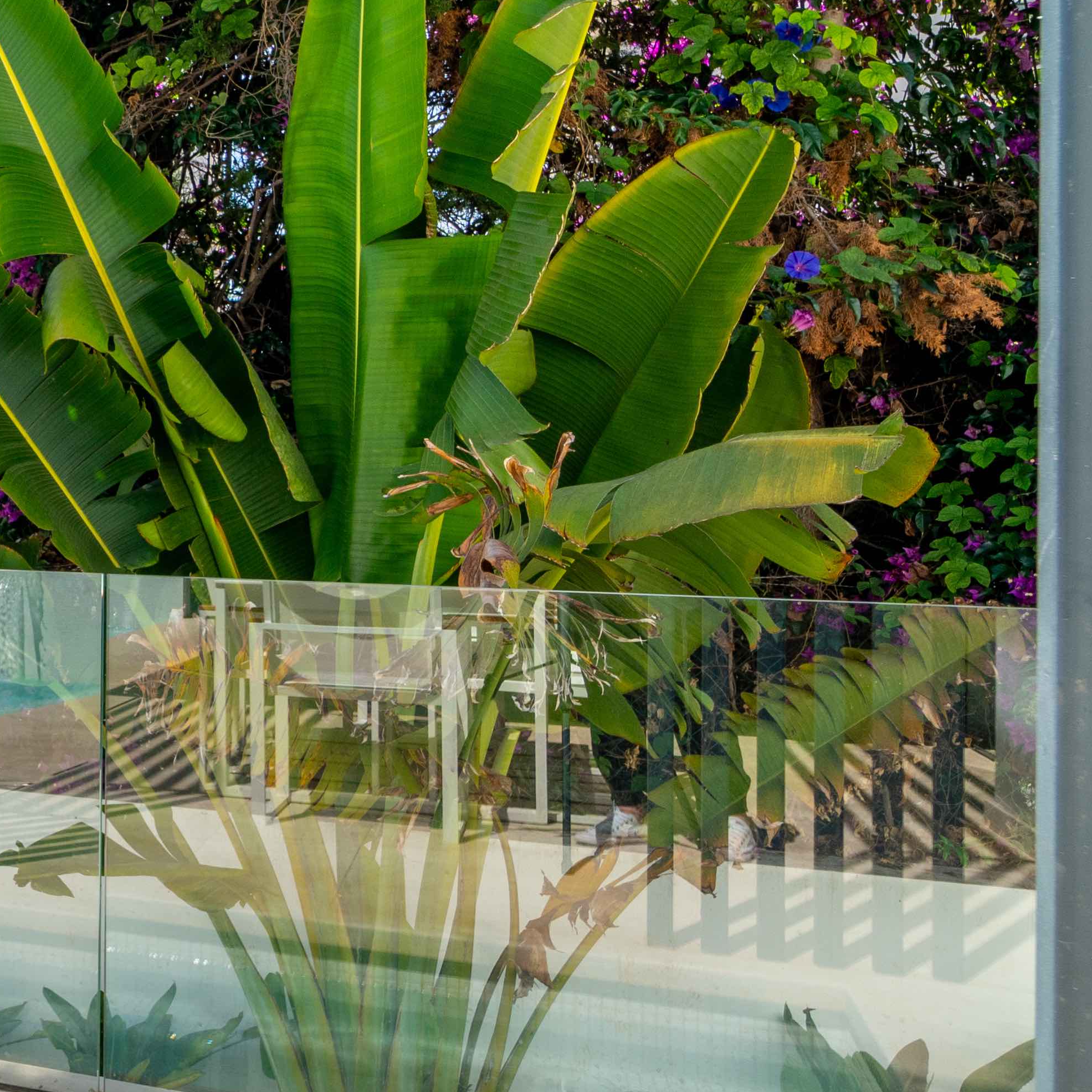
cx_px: -532
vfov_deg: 35.3
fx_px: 1713
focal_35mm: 48
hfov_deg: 26.2
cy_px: 516
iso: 200
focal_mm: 14
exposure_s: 1/200
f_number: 9
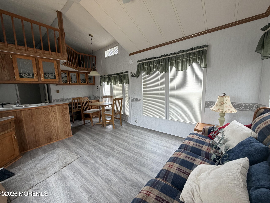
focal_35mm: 14
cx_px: 135
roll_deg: +1.5
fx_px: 109
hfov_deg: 102.1
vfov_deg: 85.7
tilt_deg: -7.6
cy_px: 102
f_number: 2.2
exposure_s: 1/121
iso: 125
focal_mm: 2.22
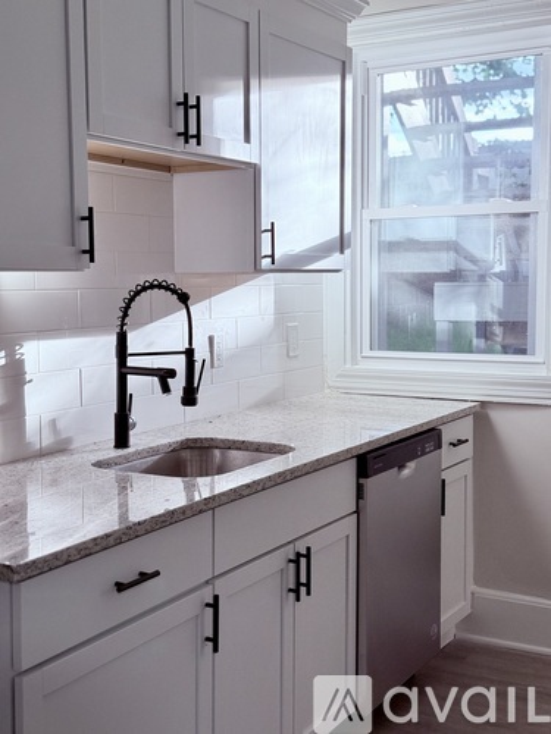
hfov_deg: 30.3
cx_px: 276
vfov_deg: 39.7
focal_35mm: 48
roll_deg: +0.0
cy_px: 367
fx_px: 1019
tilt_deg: -5.1
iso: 64
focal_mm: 6.76
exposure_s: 1/126
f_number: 1.78
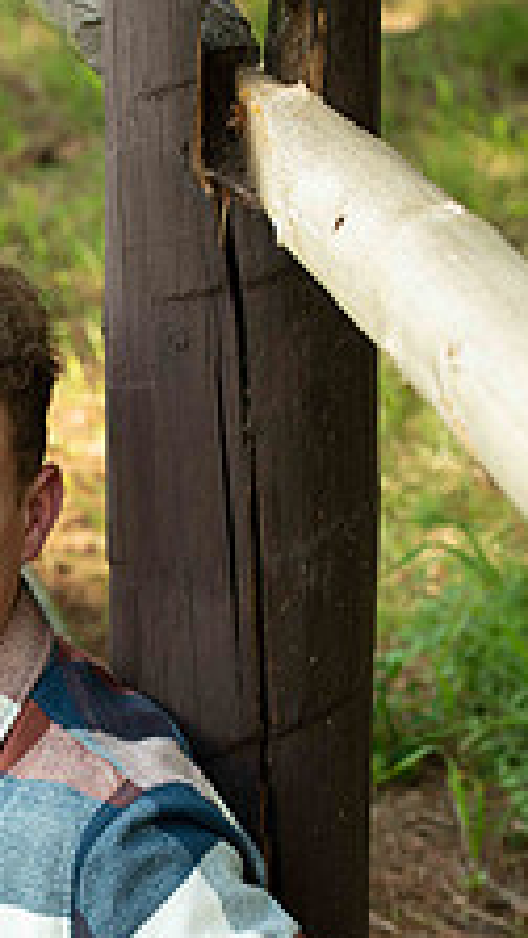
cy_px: 863
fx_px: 3659
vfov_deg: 14.5
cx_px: -75
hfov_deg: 8.2
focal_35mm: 147
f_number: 5
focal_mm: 70
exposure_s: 1/200
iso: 400
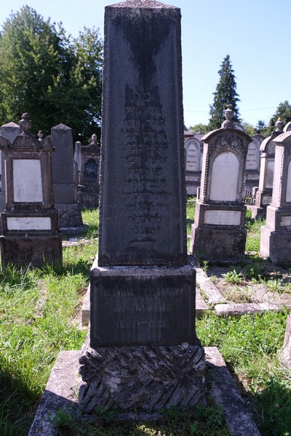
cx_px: 146
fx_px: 327
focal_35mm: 27
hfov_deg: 47.9
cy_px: 218
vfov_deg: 67.4
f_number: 5
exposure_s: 1/200
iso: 160
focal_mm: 18
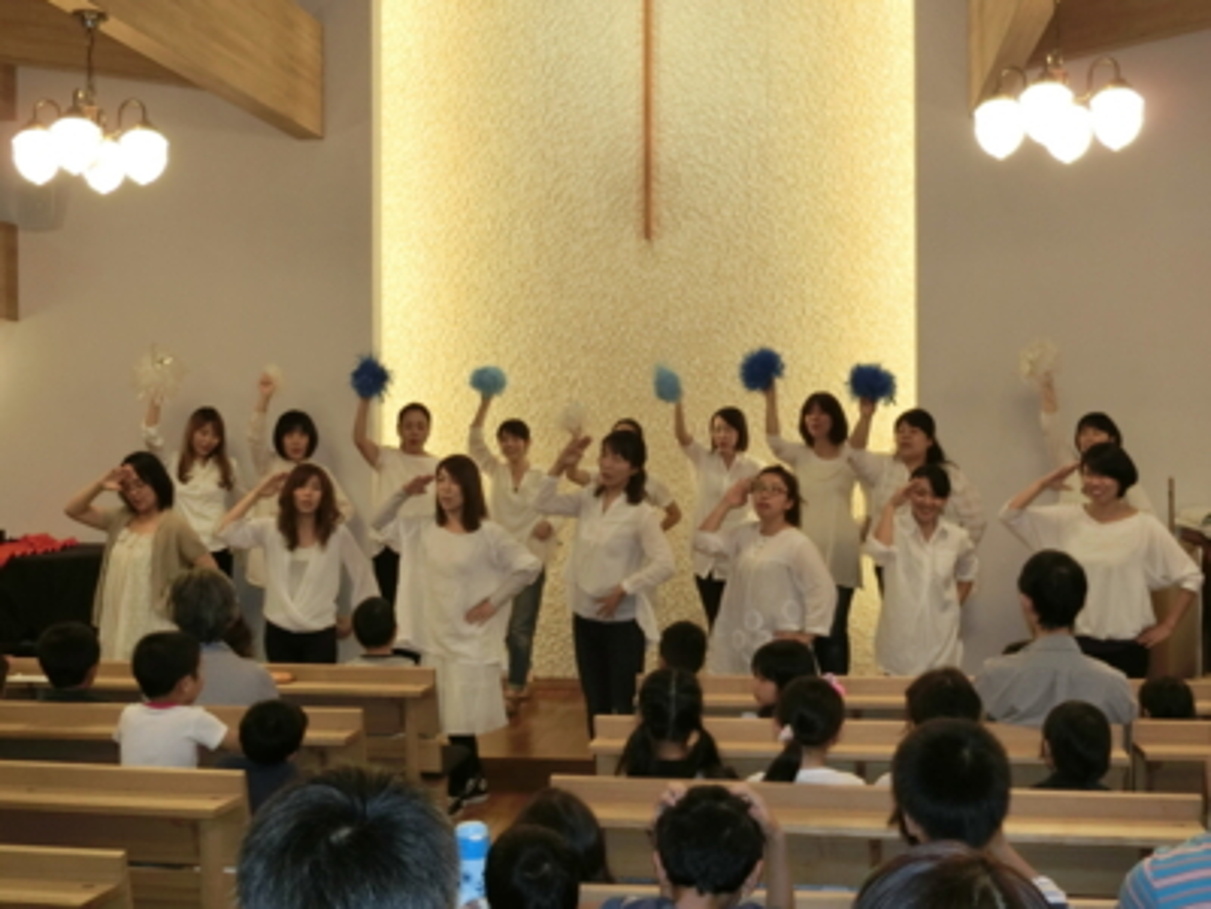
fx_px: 1574
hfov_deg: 42.1
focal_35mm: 45
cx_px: 606
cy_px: 454
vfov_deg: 32.2
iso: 400
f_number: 4.4
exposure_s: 1/60
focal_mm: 8
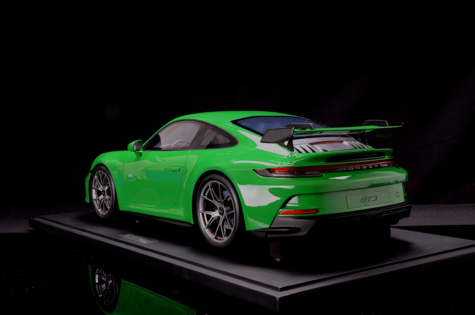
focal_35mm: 51
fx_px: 672
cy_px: 158
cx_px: 238
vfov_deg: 26.4
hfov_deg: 39.0
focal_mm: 34
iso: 800
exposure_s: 1/2
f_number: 20
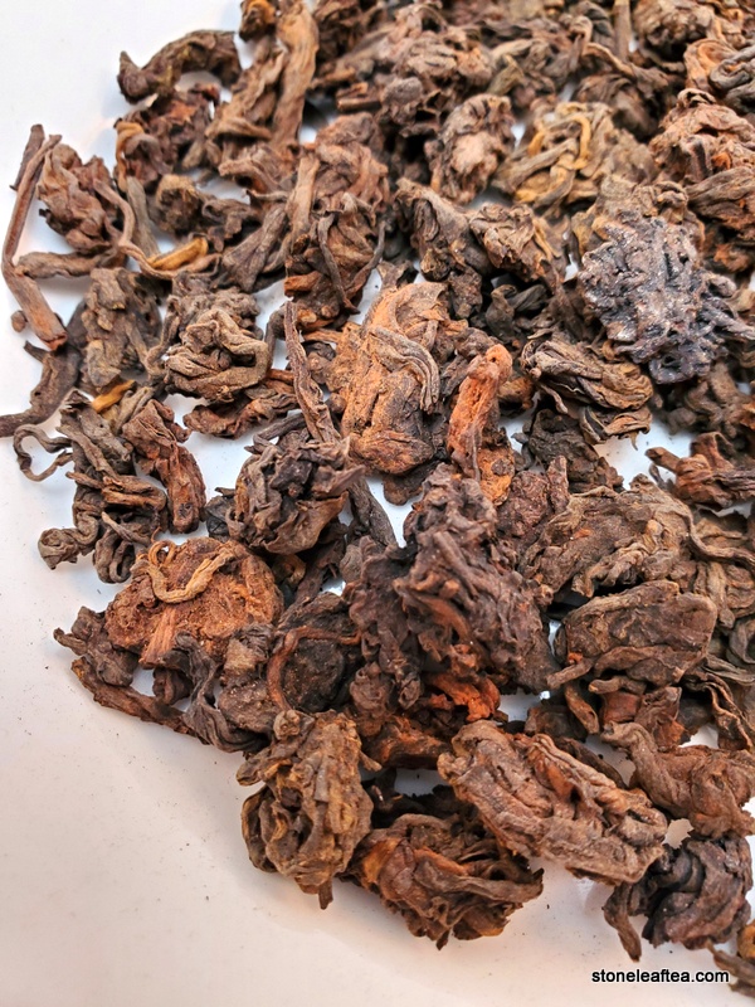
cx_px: 378
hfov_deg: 53.1
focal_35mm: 26
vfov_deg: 67.3
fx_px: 756
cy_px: 504
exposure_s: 1/59
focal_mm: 4.3
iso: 200
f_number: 2.4
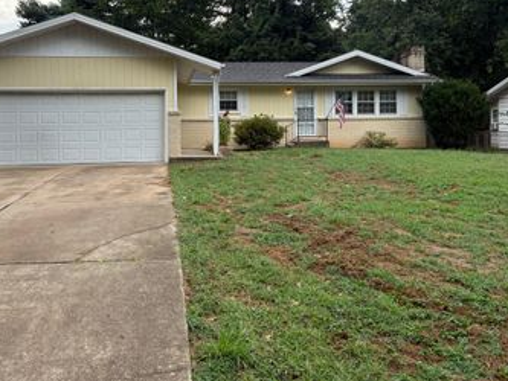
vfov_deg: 39.2
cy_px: 129
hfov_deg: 51.1
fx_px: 529
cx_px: 211
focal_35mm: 36
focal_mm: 6.76
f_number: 1.78
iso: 100
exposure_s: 1/1493
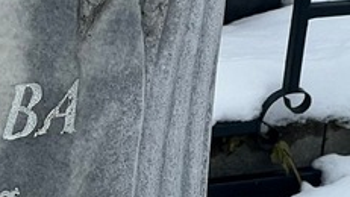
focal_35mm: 290
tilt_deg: -26.6
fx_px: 2692
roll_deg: +0.8
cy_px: 280
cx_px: -62
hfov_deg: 7.4
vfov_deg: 4.2
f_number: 2.8
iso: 50
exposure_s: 1/99
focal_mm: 9
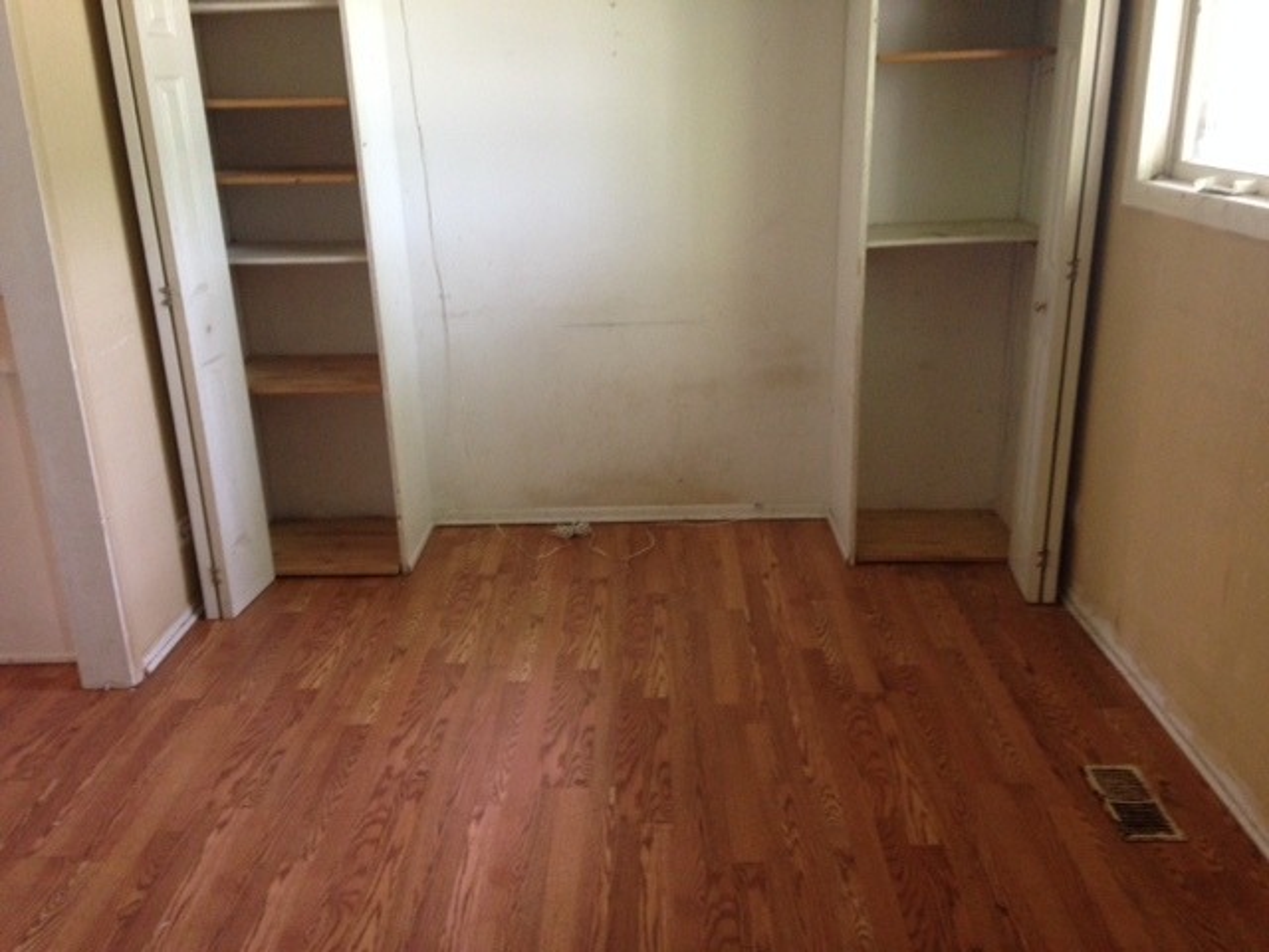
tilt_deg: -17.6
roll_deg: +1.5
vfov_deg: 42.9
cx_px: 634
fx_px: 1210
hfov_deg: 55.4
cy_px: 476
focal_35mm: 33
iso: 160
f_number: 2.4
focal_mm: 4.12
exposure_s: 1/20
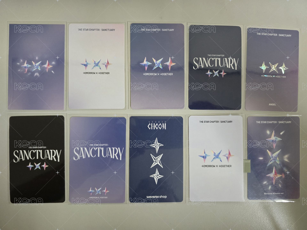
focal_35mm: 23
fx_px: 204
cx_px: 154
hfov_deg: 73.9
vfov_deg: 58.9
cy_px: 115
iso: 640
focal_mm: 6.3
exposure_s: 1/60.2
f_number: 1.7
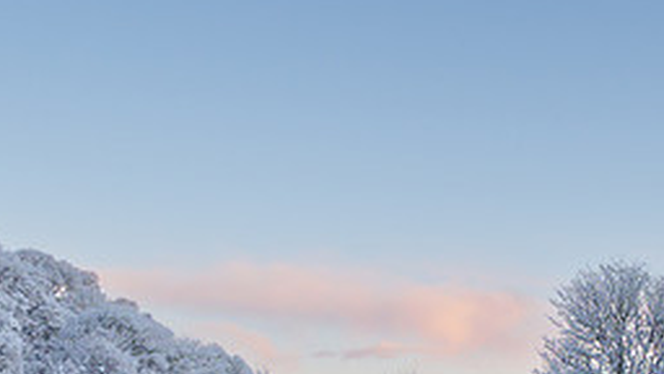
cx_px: 428
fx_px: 1303
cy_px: 332
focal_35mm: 74
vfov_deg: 16.1
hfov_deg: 28.5
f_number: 5
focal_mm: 15
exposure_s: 1/80
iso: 200
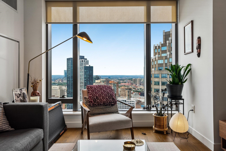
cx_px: 113
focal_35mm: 24
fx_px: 151
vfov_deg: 53.1
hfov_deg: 73.7
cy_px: 76
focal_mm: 24
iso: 100
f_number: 11
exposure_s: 1/40
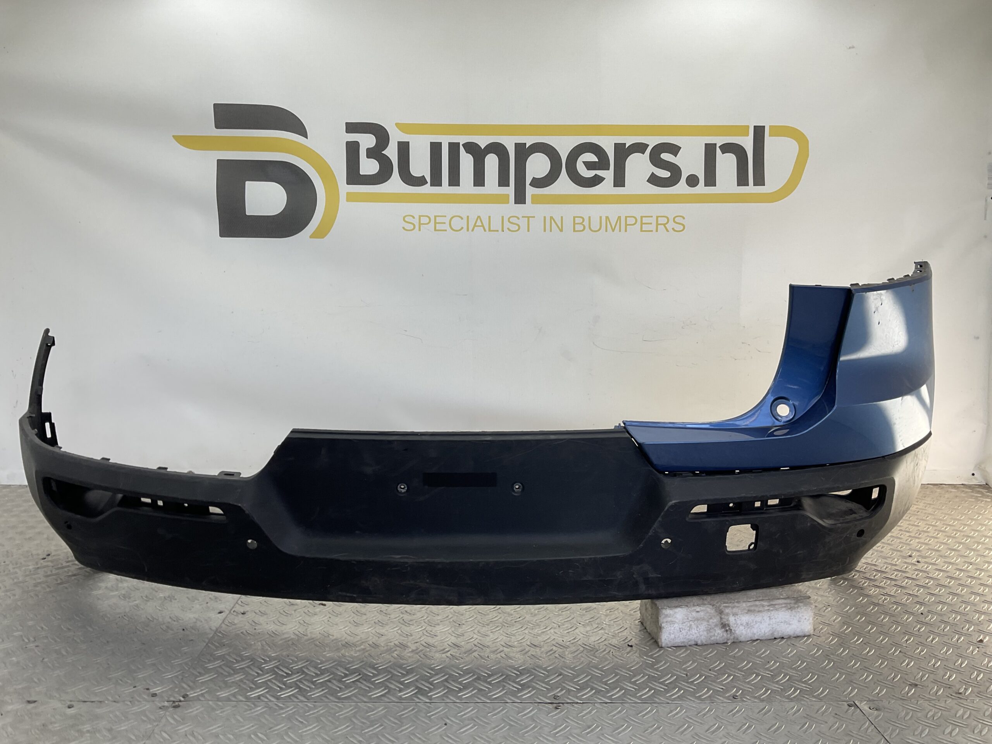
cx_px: 496
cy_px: 372
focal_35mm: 29
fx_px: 831
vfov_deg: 48.2
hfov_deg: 61.7
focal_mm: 3
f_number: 1.8
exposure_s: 1/179
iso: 16
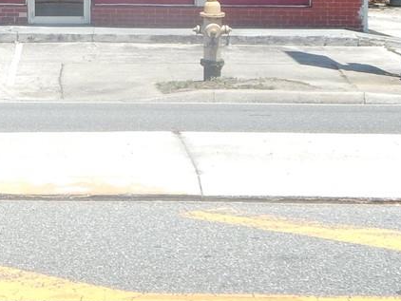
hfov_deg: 11.9
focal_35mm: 163
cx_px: -42
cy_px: -128
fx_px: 1889
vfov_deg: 8.9
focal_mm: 7.7
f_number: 3.6
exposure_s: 1/800
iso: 125
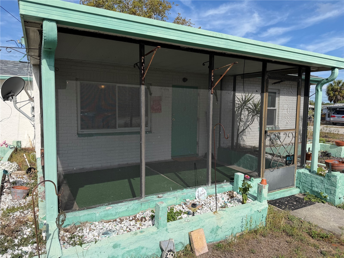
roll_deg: -0.9
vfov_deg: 56.8
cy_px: 129
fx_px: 239
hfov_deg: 71.6
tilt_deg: -5.0
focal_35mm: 24
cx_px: 172
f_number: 1.78
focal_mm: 6.76
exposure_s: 1/4673
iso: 80
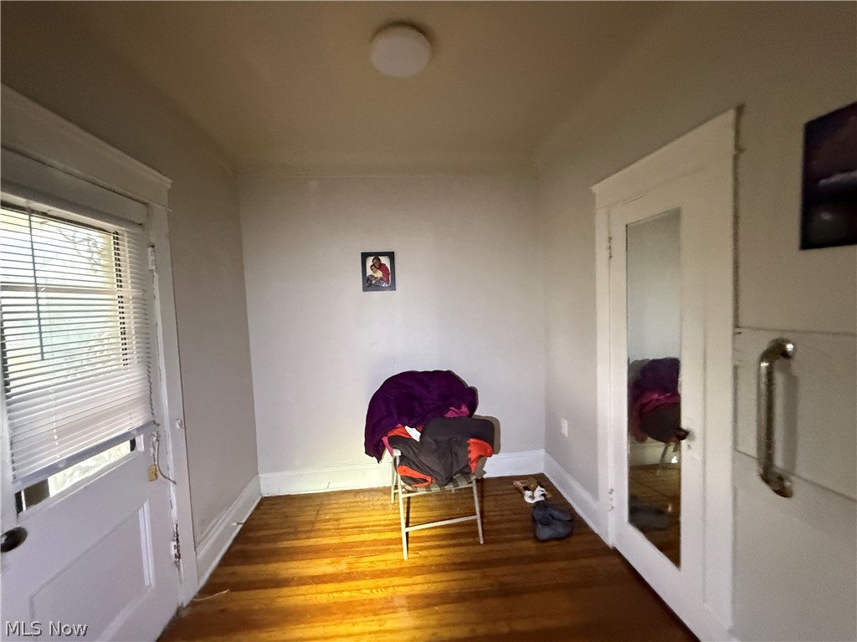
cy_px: 321
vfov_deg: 85.7
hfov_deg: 102.1
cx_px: 428
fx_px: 347
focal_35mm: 14
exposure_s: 1/60
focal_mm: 2.22
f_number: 2.2
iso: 800
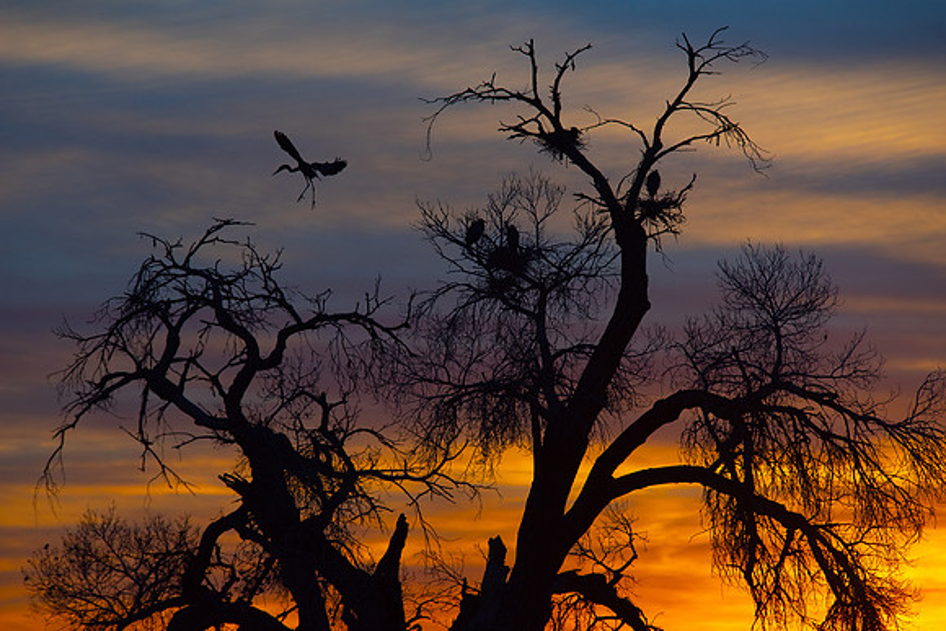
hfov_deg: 10.8
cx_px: 473
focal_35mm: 190
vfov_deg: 7.2
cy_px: 316
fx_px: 4994
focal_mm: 190
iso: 200
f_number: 5.6
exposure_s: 1/1600
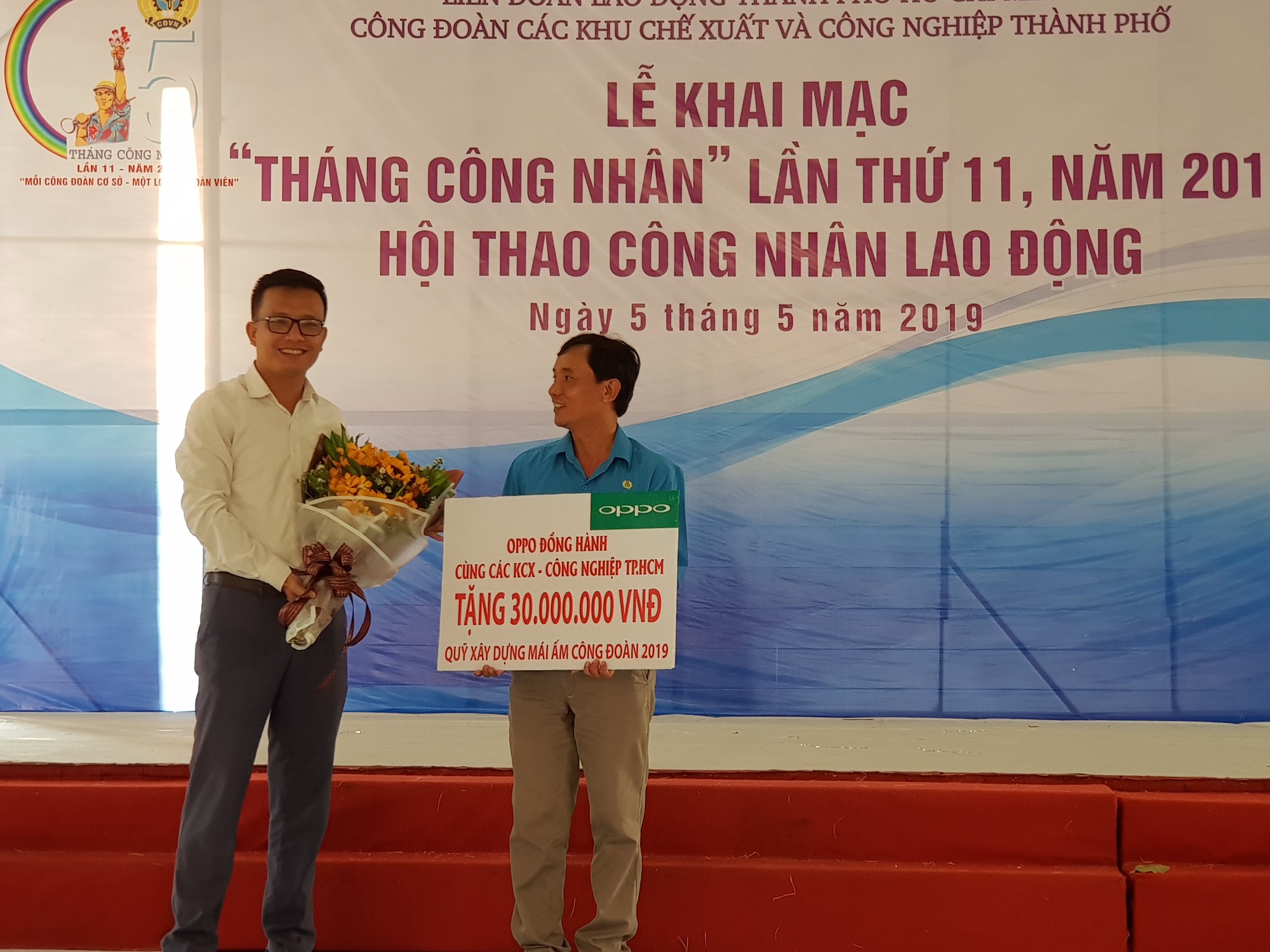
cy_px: 476
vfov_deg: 28.0
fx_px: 1908
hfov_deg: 36.8
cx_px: 635
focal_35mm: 52
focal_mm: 6
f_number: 2.4
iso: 64
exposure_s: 1/33
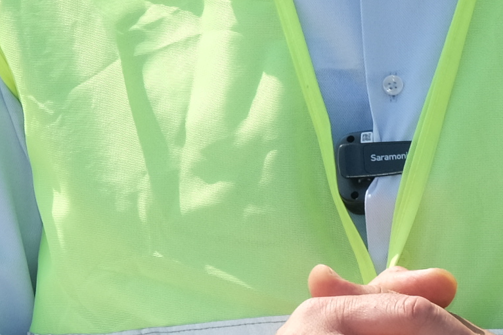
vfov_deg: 4.2
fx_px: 4511
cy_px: -229
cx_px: 437
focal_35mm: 323
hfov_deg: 6.4
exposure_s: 1/250
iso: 250
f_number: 9
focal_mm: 37.6
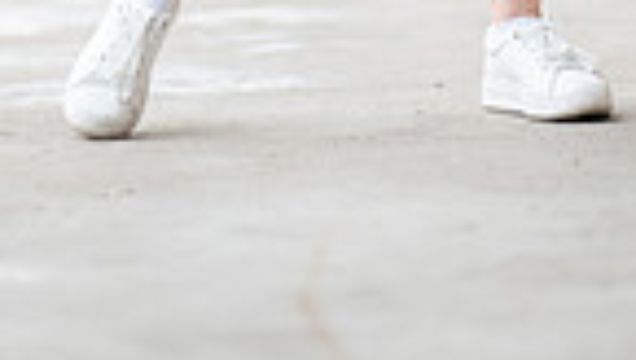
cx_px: 443
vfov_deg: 4.3
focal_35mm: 276
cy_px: -558
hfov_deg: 7.8
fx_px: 4661
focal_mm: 85
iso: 250
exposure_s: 1/1250
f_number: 1.2
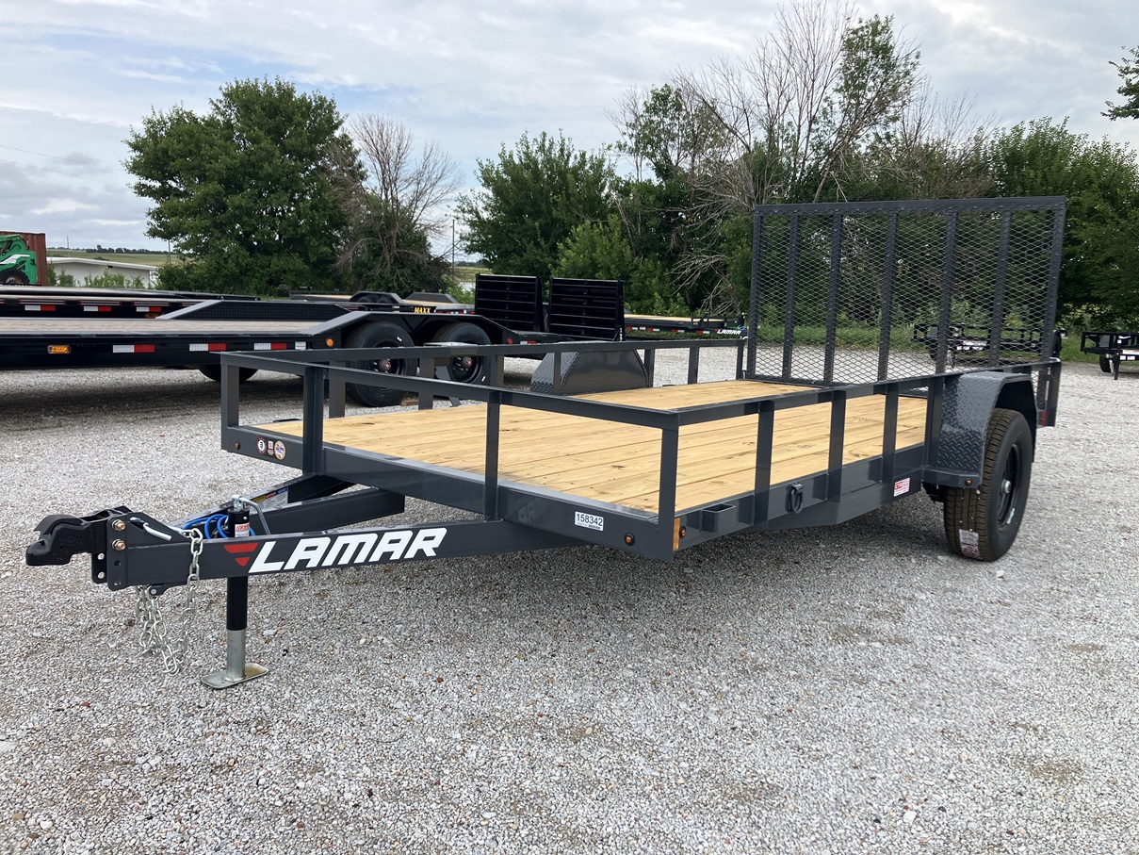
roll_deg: -0.7
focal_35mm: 28
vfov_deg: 49.8
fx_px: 921
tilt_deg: -9.5
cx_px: 570
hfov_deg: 63.4
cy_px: 428
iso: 32
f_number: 1.8
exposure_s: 1/1156
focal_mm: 3.99
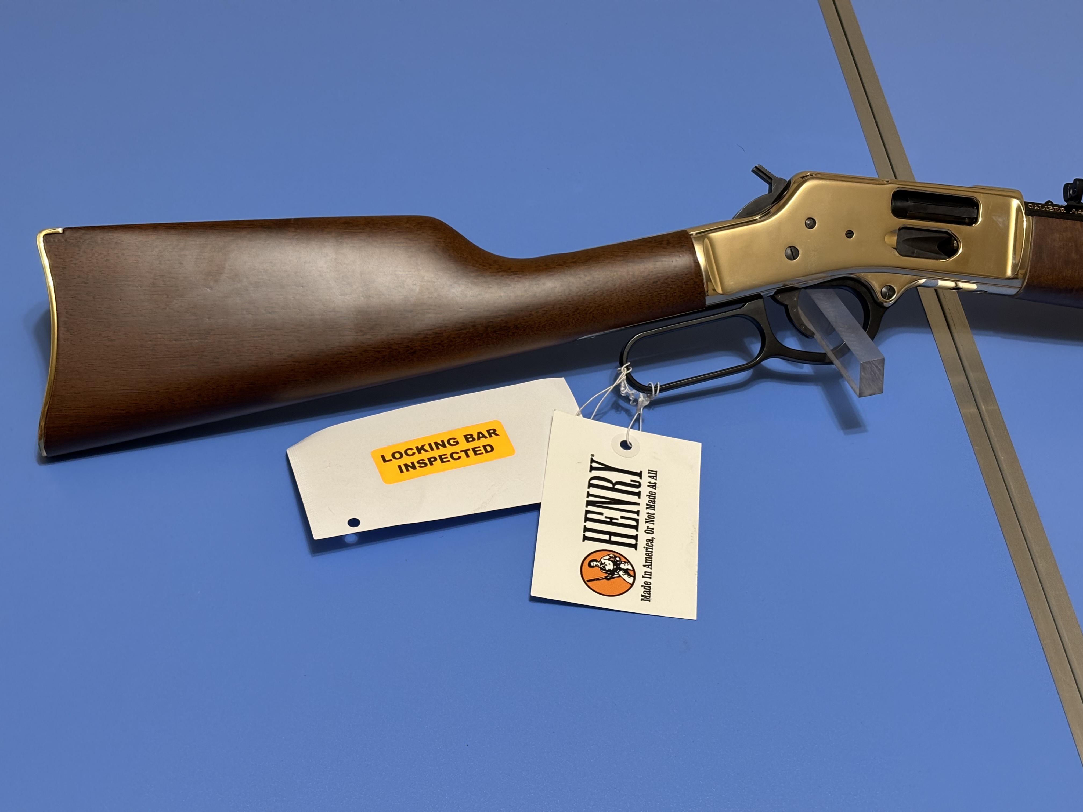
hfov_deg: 36.8
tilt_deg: -46.6
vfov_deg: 28.0
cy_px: 406
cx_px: 542
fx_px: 1627
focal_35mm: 52
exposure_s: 1/60
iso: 125
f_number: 1.6
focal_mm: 5.96
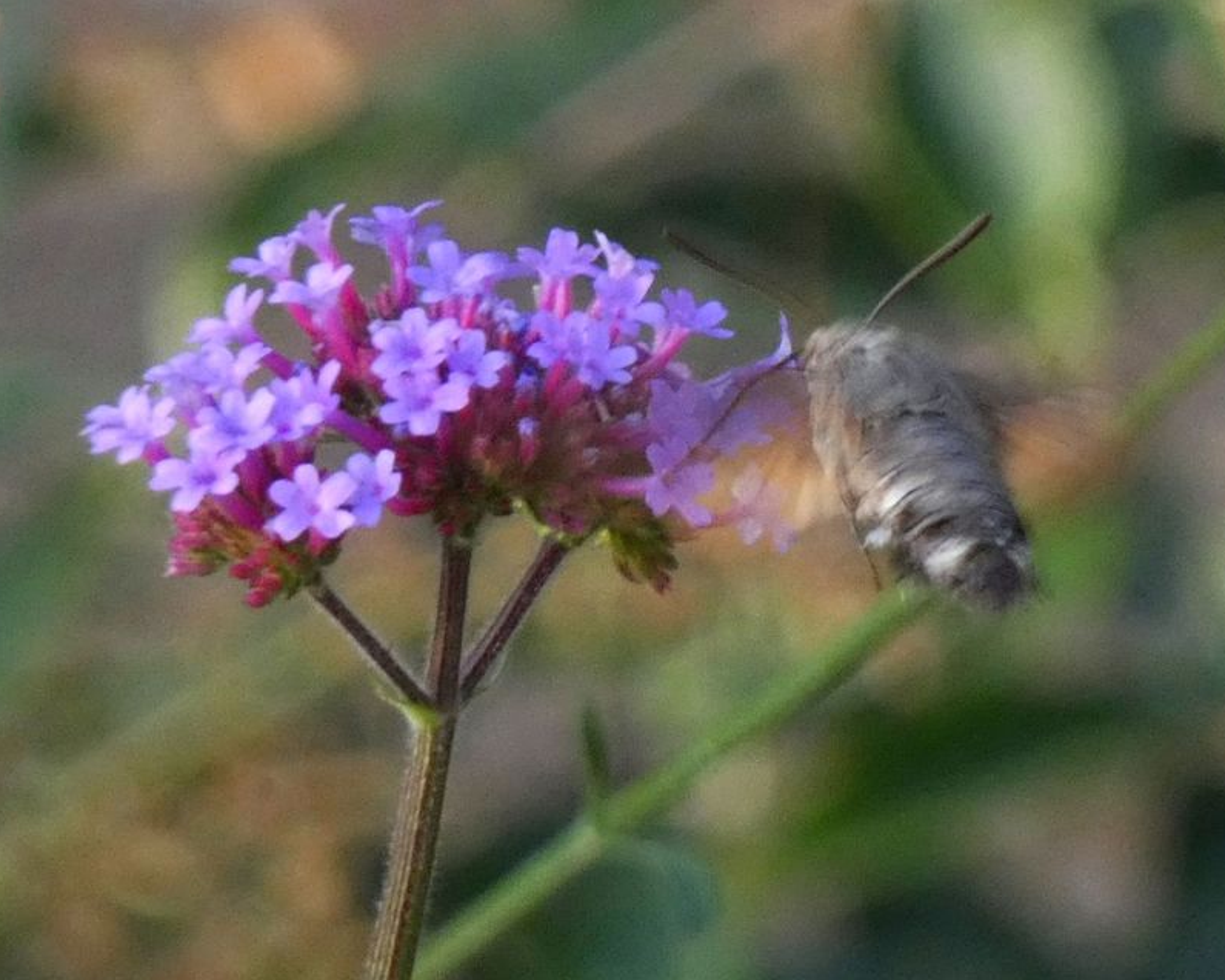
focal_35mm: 389
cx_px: 649
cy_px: 491
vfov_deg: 4.0
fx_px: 14105
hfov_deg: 5.0
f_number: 5.6
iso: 500
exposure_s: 1/80
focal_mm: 66.7
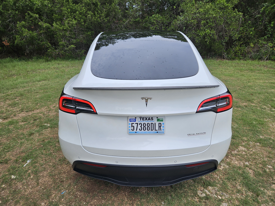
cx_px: 138
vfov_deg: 58.9
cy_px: 103
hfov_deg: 73.9
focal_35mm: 23
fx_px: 183
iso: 25
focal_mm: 5.4
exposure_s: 1/1283
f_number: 1.8
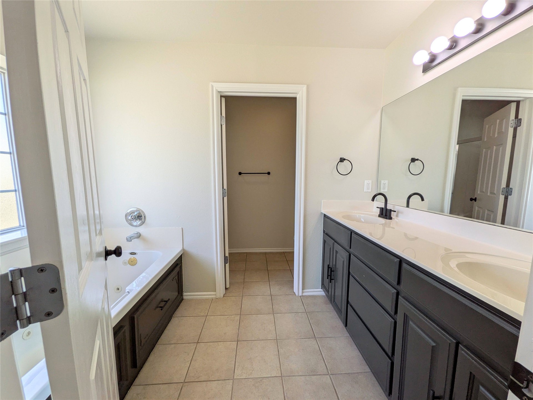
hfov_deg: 102.1
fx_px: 216
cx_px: 266
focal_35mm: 14
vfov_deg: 85.7
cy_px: 200
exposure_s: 1/120
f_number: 2.2
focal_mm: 1.85
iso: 32
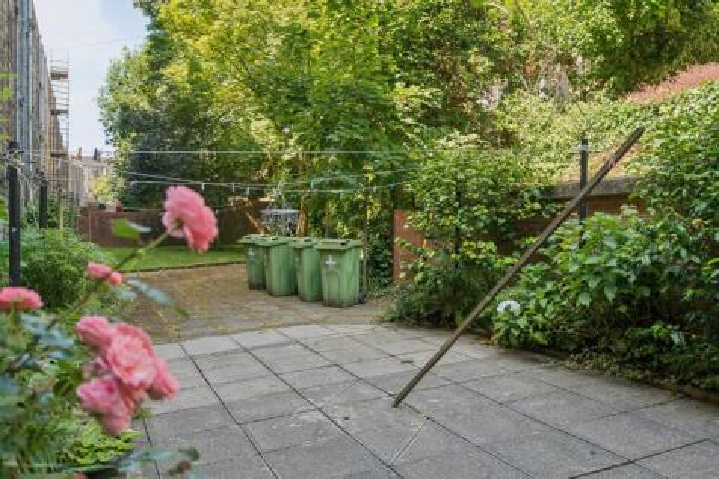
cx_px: 360
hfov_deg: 61.9
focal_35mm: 30
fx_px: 599
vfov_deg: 43.6
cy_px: 240
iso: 1600
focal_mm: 30
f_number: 4
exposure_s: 1/1000
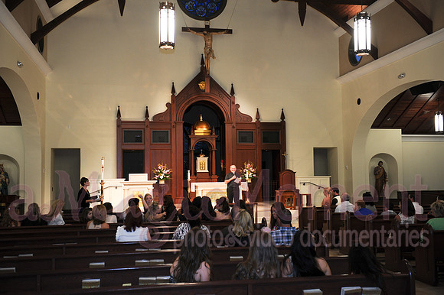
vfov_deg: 35.0
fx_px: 468
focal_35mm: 38
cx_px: 222
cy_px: 148
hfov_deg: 50.7
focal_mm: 38
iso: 500
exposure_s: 1/50
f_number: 4.5
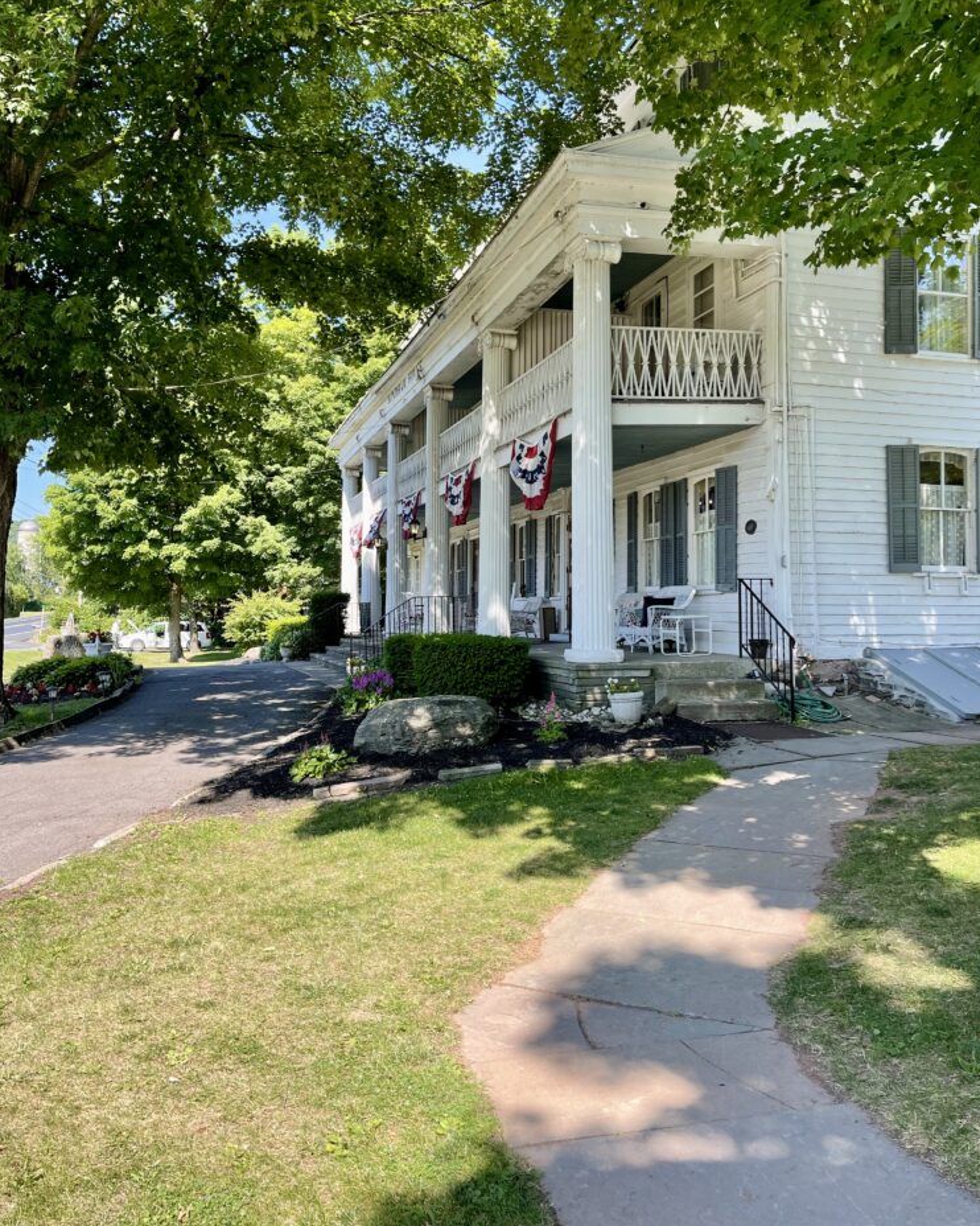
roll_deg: -1.4
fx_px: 1015
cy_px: 571
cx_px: 483
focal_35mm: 28
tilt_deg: +1.4
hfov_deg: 51.5
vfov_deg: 62.2
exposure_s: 1/1003
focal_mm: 5.1
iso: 50
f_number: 1.6
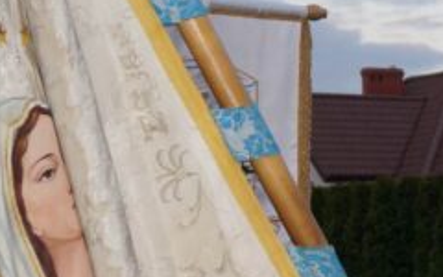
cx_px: 613
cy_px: 292
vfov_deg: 8.0
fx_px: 1970
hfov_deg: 12.4
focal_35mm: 163
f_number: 4.5
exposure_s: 1/160
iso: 250
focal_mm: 25
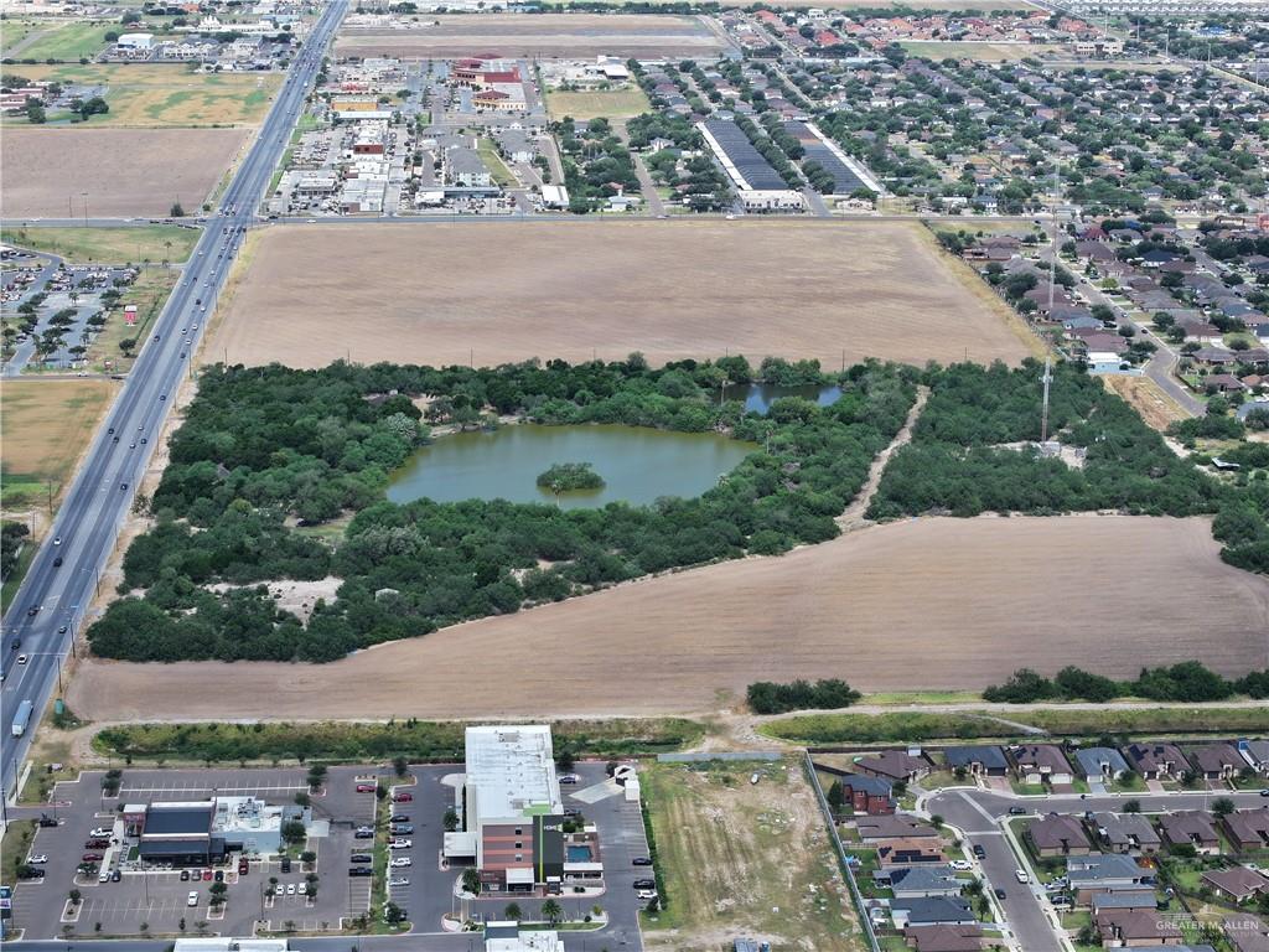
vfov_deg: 21.0
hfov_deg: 27.8
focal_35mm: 70
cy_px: 476
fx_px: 2566
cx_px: 634
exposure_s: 1/50
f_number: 2.8
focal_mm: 19.35
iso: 100
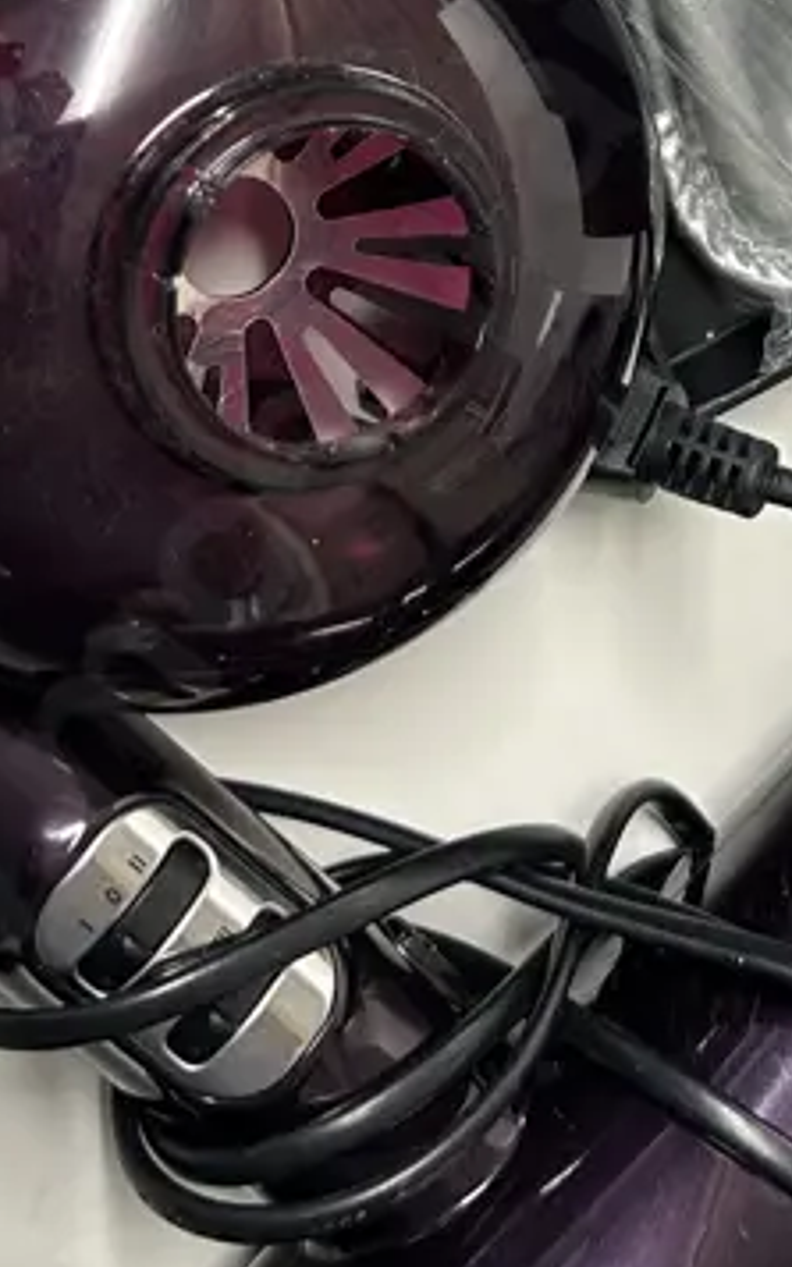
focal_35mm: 73
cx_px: 735
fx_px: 2522
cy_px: -117
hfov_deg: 17.5
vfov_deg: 26.1
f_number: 1.78
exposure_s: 1/50
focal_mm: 6.86
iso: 160
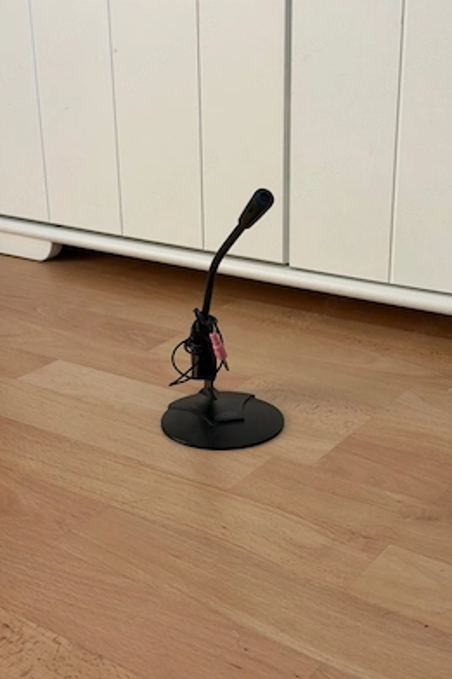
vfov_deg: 38.9
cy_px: 343
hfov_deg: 26.5
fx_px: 961
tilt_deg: -21.4
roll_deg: +1.6
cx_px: 206
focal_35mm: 51
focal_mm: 6.76
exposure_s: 1/60
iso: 200
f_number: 1.78
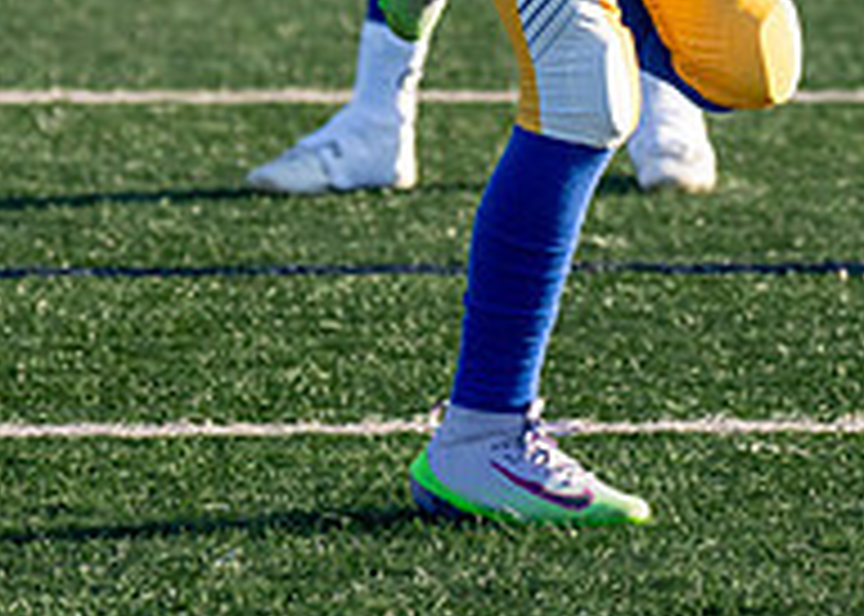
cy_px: -379
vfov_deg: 2.9
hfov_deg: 4.1
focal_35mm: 487
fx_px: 11946
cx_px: 428
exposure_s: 1/5000
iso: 200
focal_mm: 108
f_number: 2.8
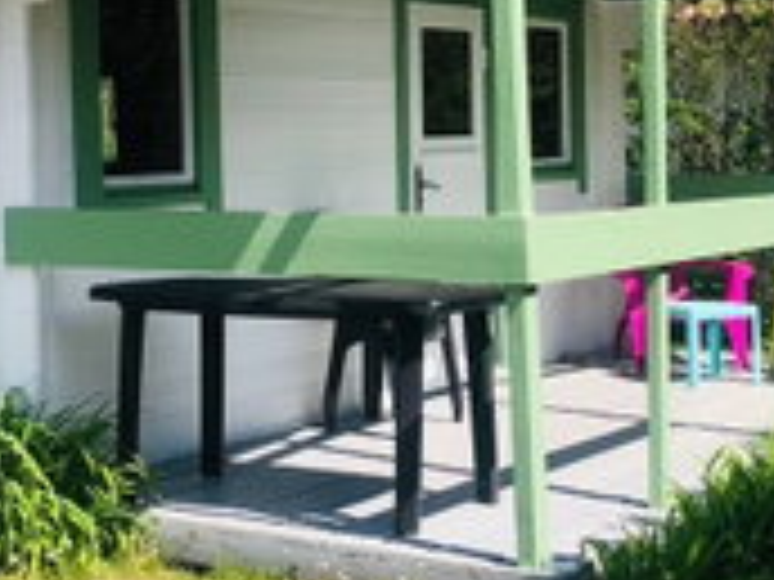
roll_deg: +2.5
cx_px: 248
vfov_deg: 18.8
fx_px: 1744
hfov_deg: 24.9
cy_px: 153
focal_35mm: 78
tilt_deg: +0.9
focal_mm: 4
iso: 20
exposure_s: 1/1499
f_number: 1.8
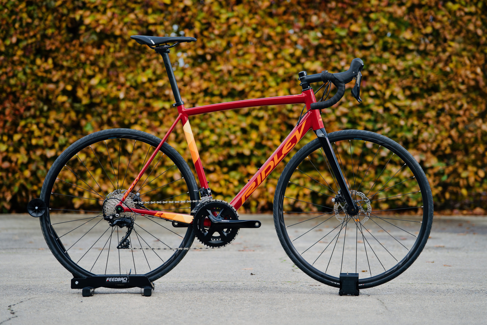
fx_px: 2043
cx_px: 244
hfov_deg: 13.6
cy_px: 162
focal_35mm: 151
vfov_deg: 9.1
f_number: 4
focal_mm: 151
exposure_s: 1/250
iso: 100
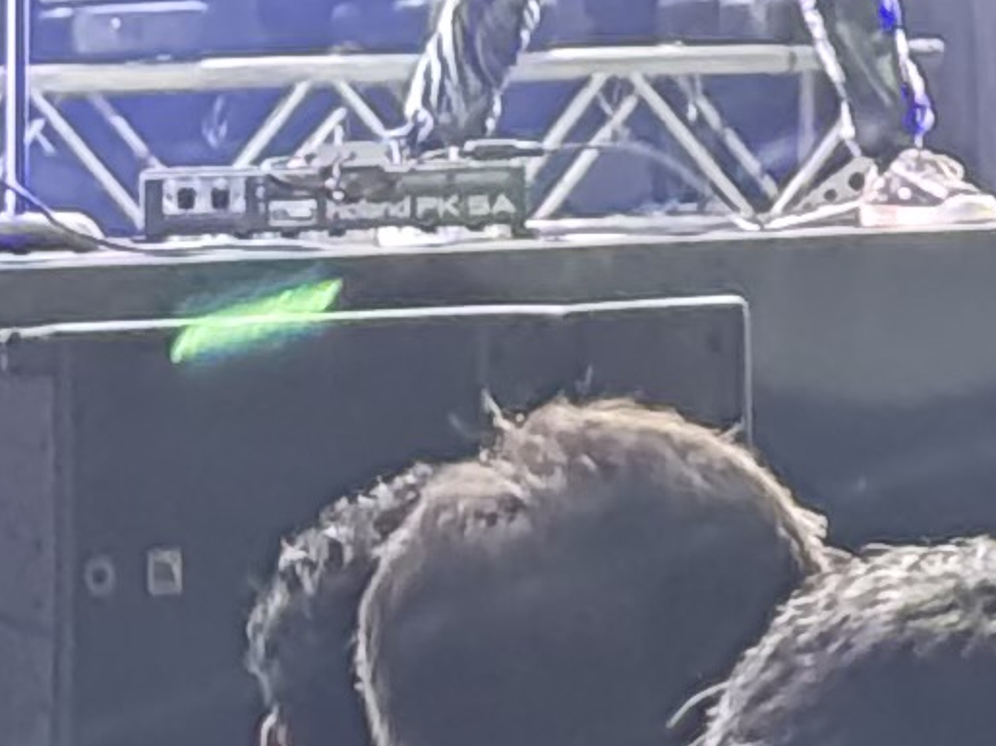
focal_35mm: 376
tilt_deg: +10.5
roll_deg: +2.2
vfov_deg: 3.8
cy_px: -1745
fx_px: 10816
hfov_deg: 5.3
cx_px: 1114
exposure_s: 1/30
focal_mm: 6.76
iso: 640
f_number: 1.78
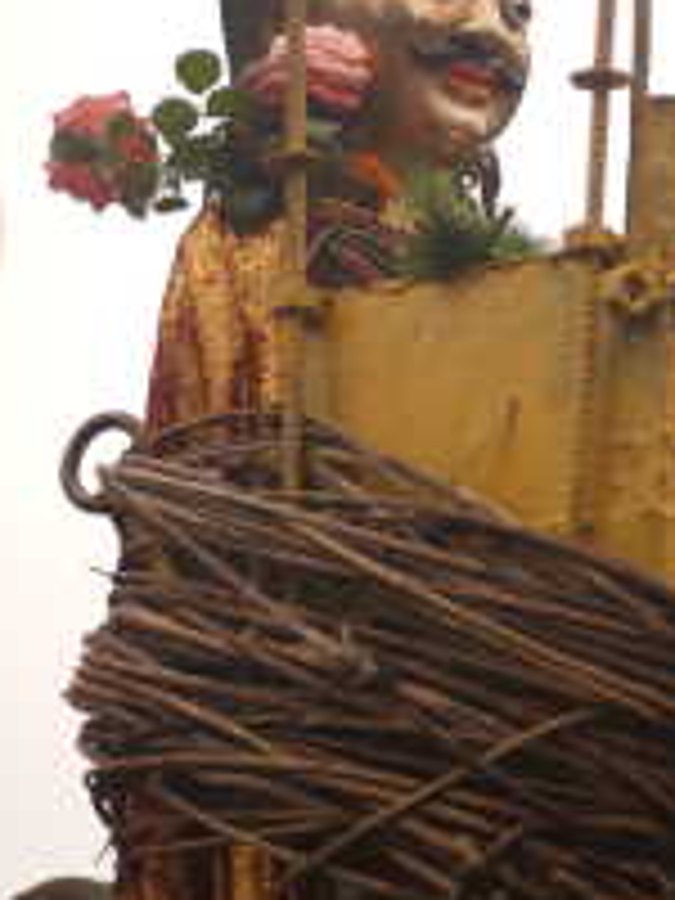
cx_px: 403
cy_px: 342
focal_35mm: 244
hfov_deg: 6.1
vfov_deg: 8.1
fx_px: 6344
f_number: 1.8
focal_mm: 85
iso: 50
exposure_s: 1/400
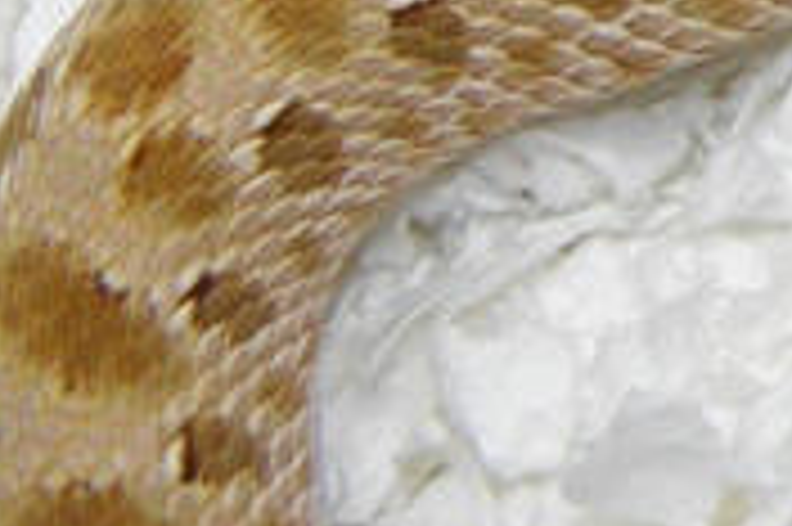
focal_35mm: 218
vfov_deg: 5.9
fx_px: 4791
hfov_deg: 8.4
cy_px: -976
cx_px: 2142
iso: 100
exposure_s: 1/125
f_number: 3.7
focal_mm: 6.4
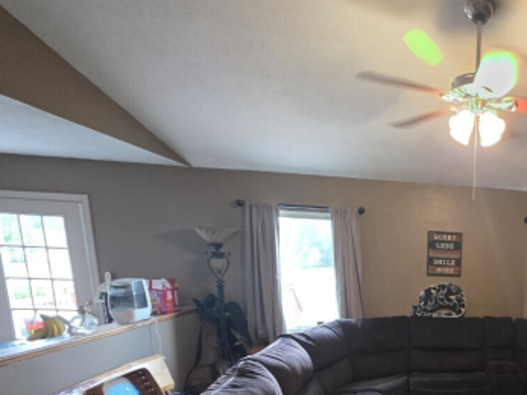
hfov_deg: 58.0
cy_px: 339
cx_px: 487
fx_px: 380
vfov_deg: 50.1
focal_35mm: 25
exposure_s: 1/60
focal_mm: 2.2
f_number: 1.9
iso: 1000
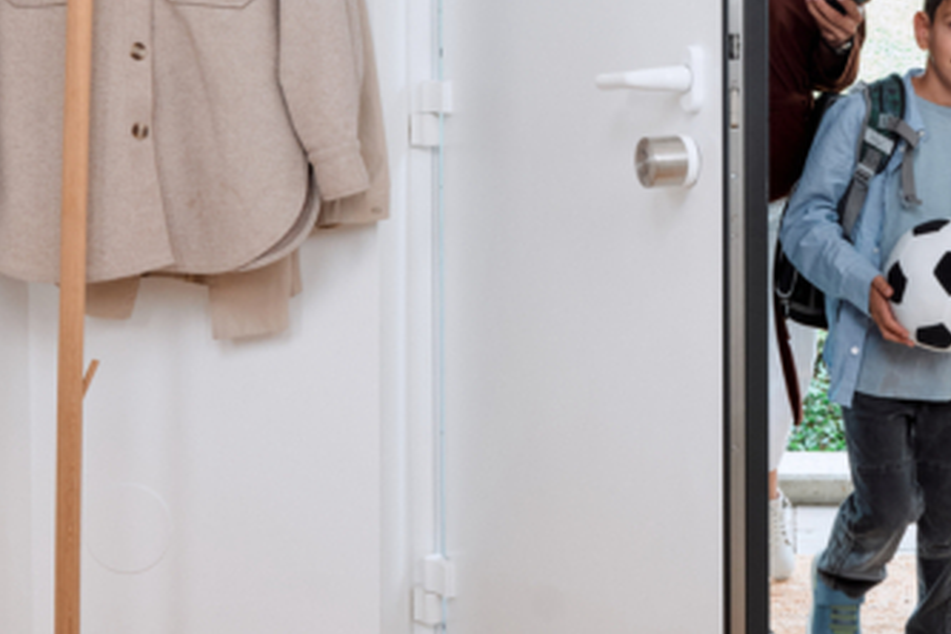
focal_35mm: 54
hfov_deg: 35.5
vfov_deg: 24.4
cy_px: 74
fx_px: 1426
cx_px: 777
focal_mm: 30
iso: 1600
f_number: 8
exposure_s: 1/160
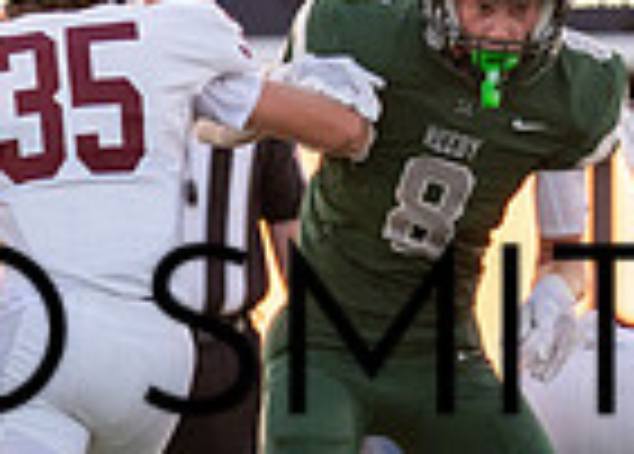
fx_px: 21214
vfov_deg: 1.2
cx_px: -1076
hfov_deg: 1.7
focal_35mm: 1177
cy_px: 302
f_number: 2.8
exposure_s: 1/1250
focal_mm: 200
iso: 640
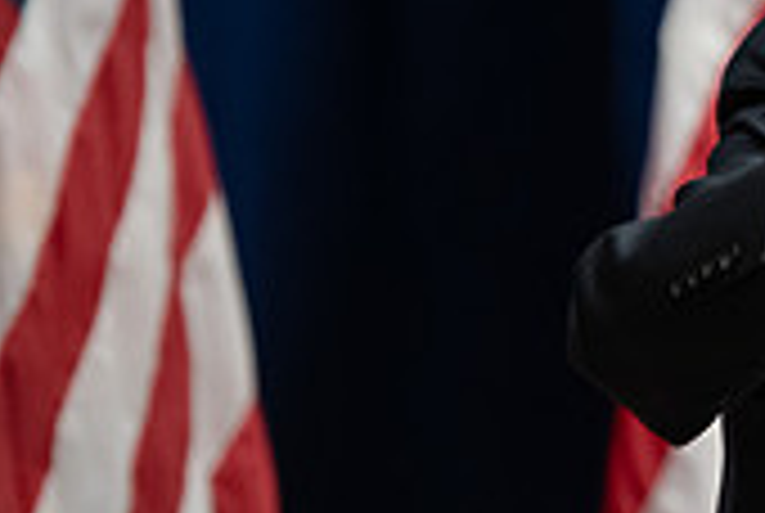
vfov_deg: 2.5
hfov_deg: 3.8
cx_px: 1152
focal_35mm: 545
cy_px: 34
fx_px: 11601
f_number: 3.2
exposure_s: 1/200
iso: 2000
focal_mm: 160
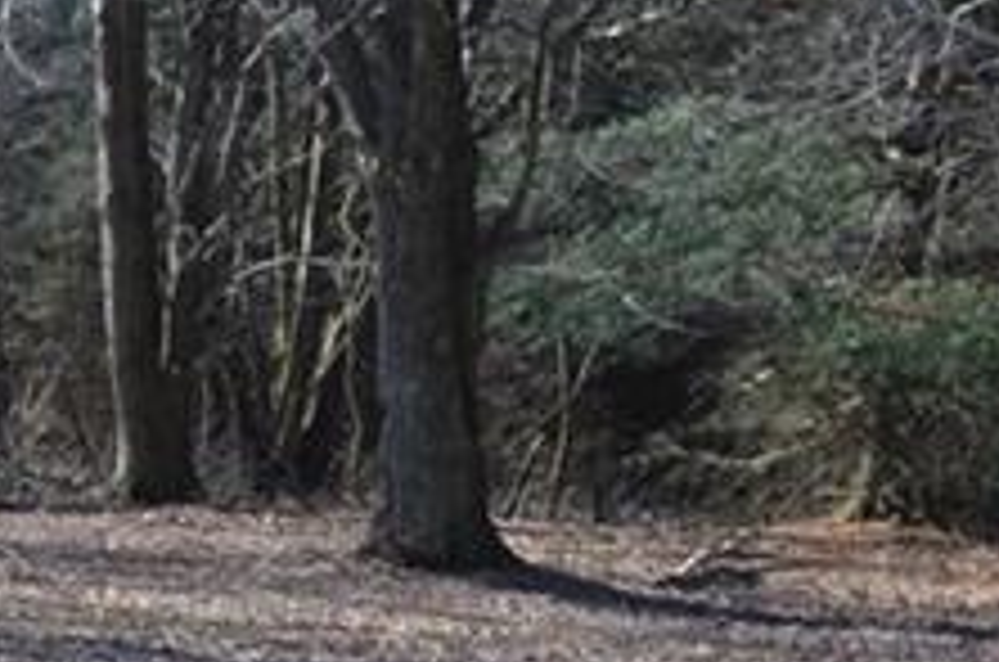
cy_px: 248
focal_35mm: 180
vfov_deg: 7.6
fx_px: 4984
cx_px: 328
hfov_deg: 11.4
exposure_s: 1/125
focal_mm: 26
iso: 100
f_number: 5.6
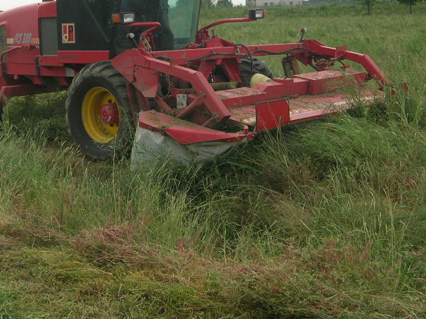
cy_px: 47
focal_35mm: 69
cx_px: 182
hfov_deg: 28.1
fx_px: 849
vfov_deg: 21.0
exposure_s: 1/486
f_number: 4.8
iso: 64
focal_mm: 7.8
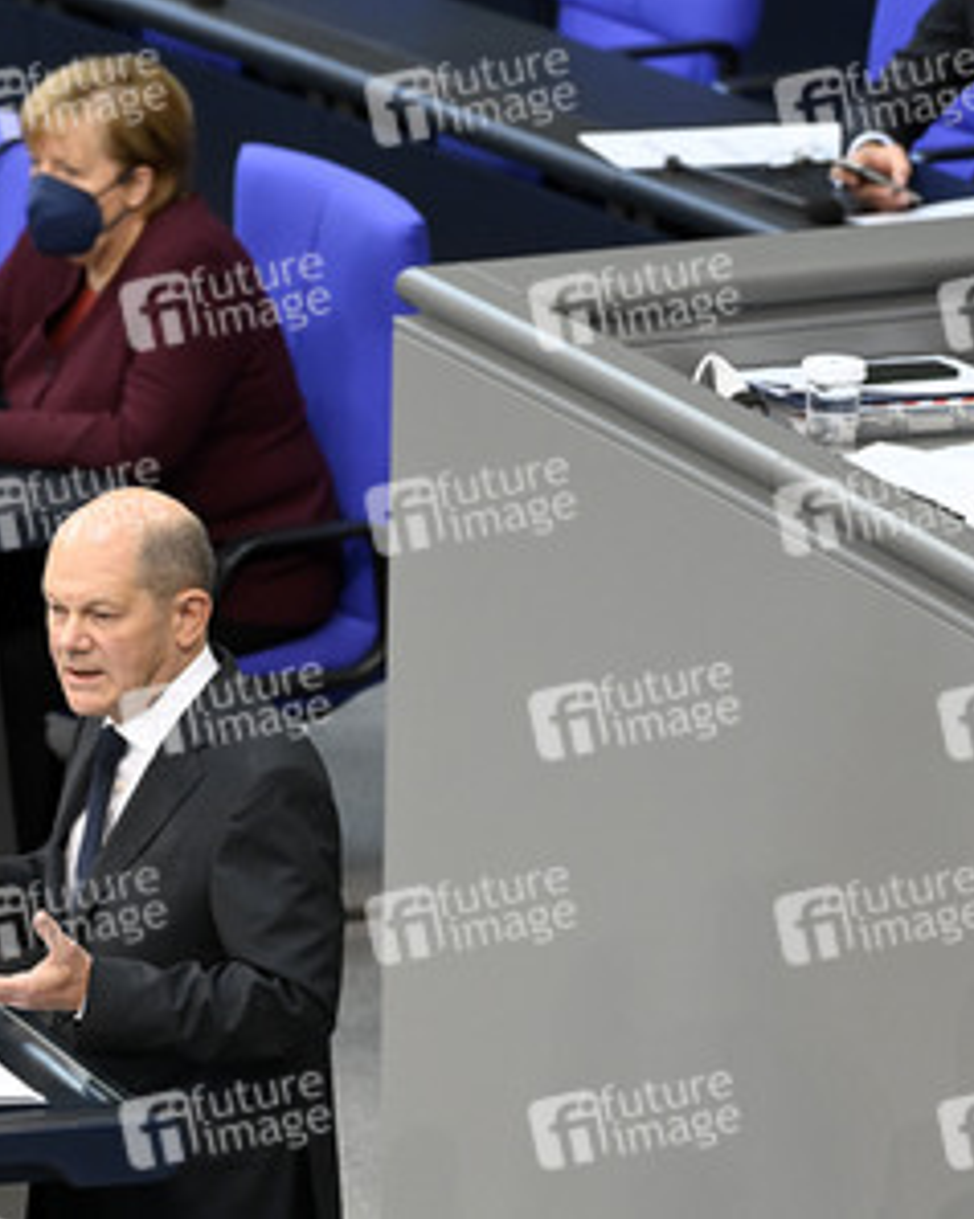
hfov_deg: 4.5
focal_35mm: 341
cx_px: 117
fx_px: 12300
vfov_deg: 5.7
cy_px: 610
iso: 8000
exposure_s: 1/250
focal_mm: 240
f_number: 5.6
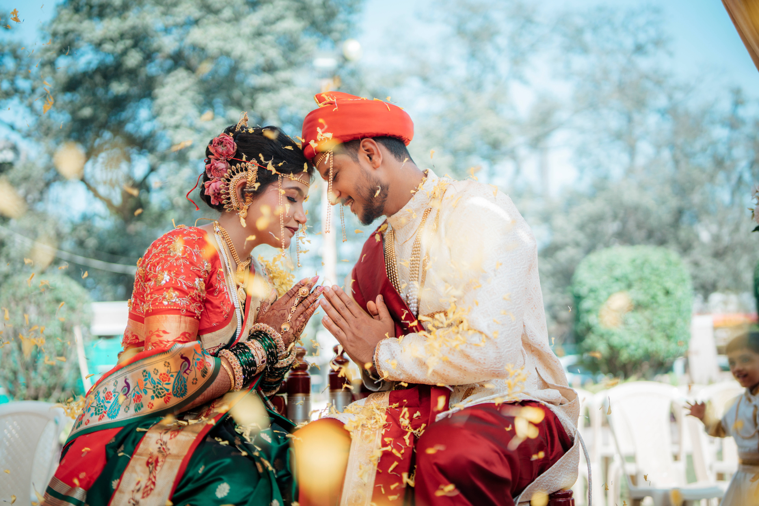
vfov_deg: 37.9
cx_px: 380
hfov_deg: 54.4
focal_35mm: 35
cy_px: 253
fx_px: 738
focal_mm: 35
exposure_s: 1/2000
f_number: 1.4
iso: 100
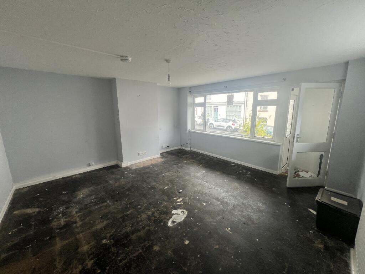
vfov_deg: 89.9
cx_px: 182
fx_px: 137
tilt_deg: -11.0
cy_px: 137
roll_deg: +1.5
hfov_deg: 106.2
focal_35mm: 13
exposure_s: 1/99
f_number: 1.8
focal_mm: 1.57
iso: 64
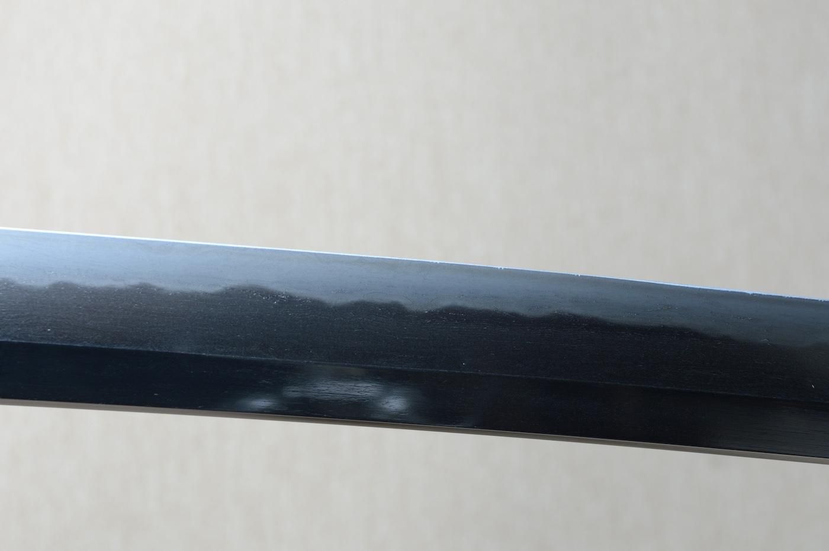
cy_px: 276
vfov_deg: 12.2
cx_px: 414
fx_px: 2588
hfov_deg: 18.2
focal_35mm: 112
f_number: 11
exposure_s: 1/2
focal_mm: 75
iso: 400
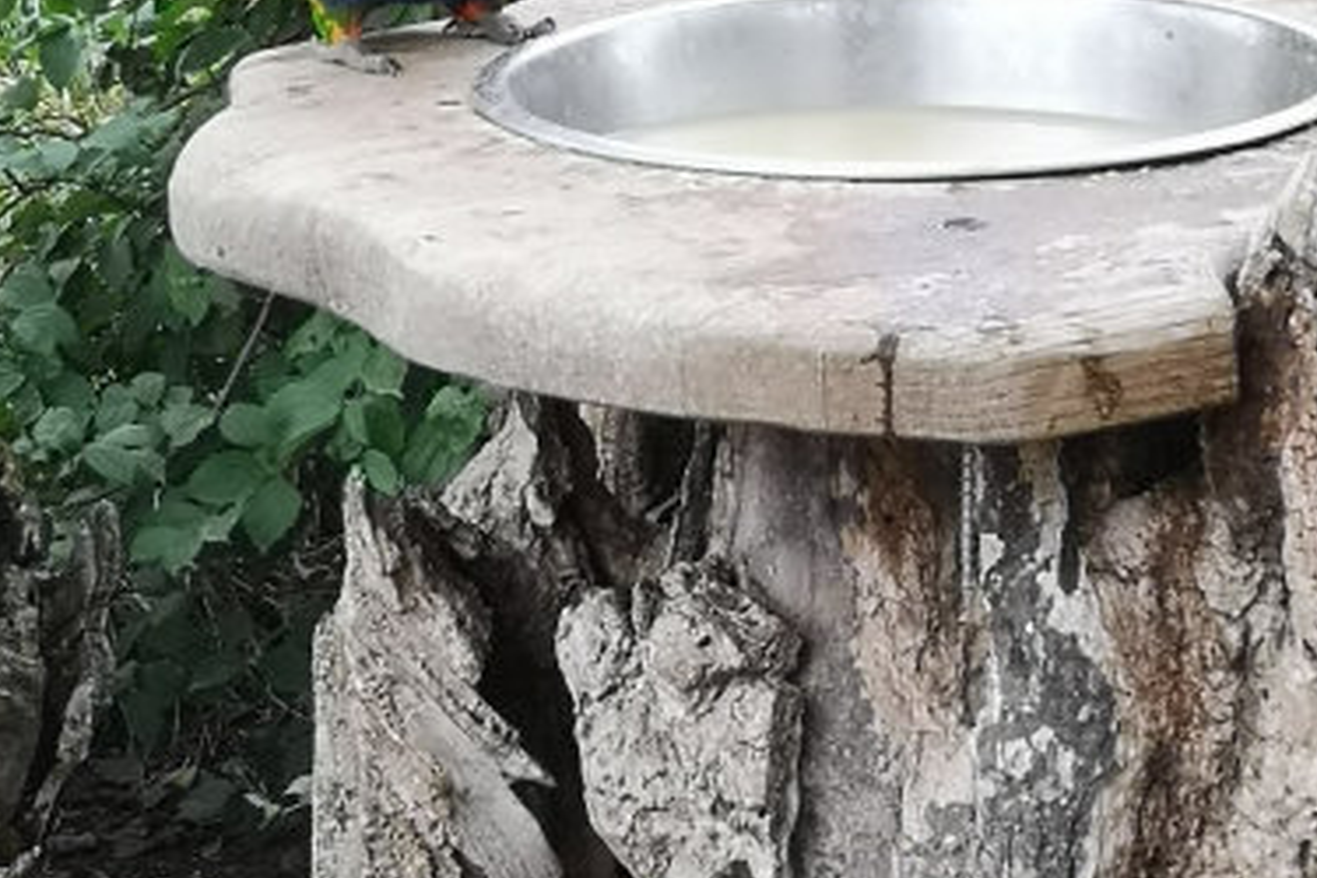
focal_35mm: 163
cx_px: 662
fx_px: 5963
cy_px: -169
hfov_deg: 12.6
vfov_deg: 8.3
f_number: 1.8
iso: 64
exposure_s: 1/100
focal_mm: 5.58
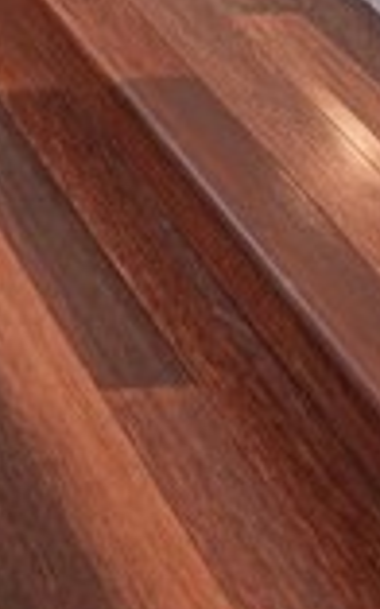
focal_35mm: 93
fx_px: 1542
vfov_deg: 16.7
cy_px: -615
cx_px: -648
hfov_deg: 10.9
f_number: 8
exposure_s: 1/15
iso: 160
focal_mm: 14
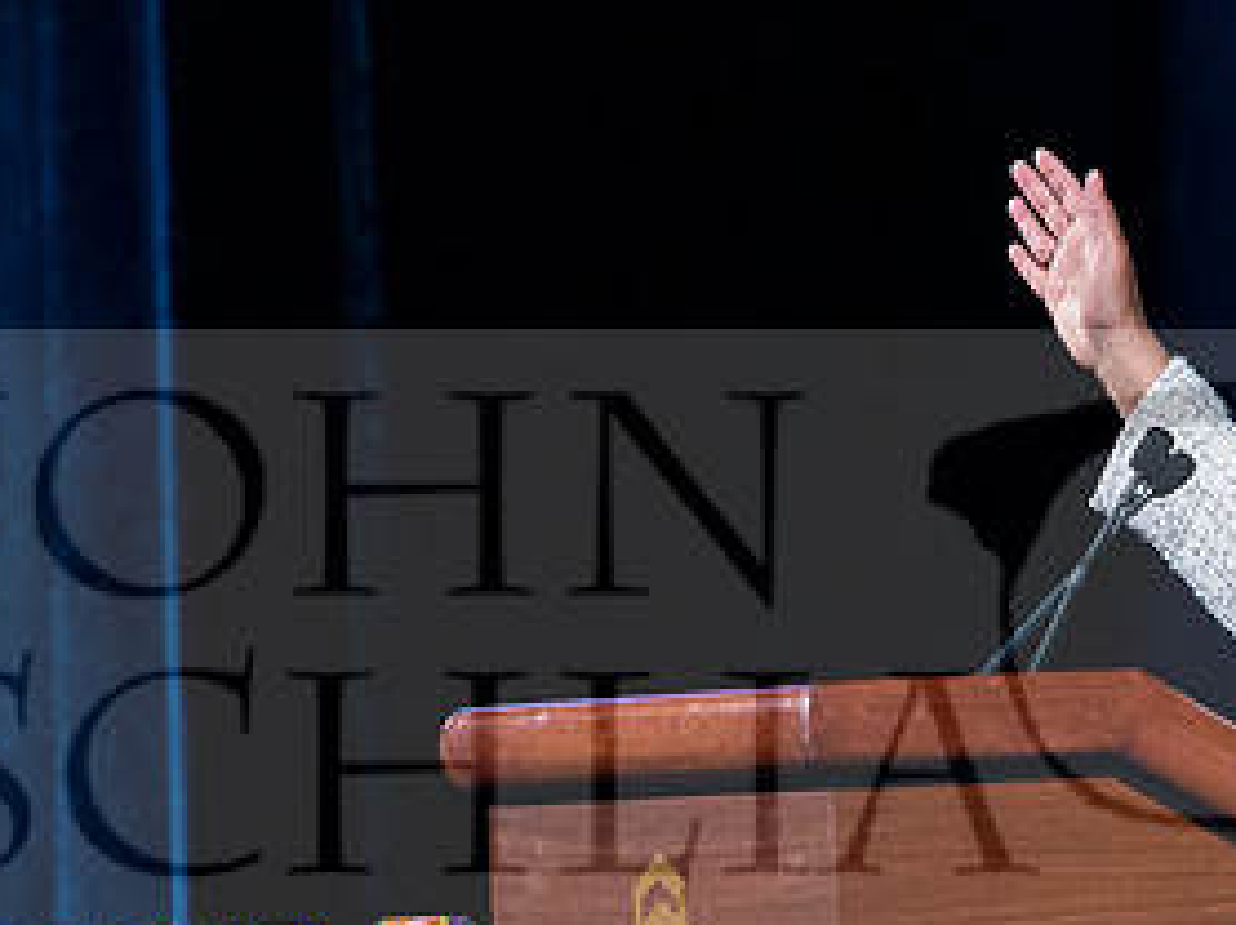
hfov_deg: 3.3
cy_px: 527
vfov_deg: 2.5
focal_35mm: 603
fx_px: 21512
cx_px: 1156
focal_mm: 200
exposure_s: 1/125
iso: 3200
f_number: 3.5
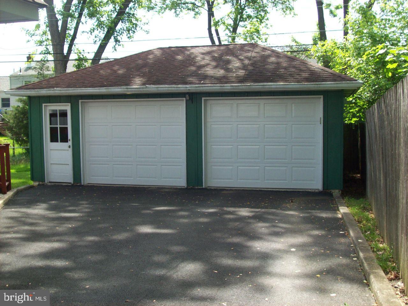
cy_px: 153
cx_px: 204
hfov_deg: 42.1
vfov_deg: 32.2
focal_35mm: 45
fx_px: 530
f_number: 3
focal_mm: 7.6
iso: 80
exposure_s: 1/468
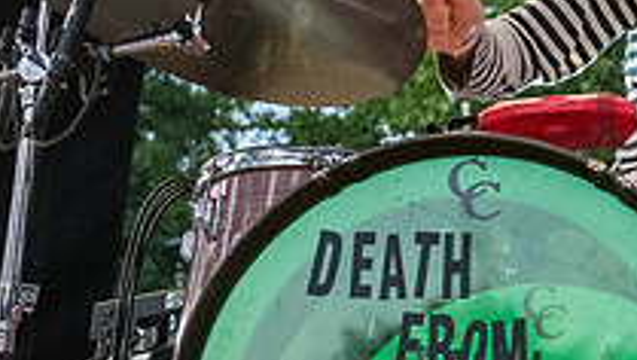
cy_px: 17
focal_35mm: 169
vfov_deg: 7.2
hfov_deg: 12.5
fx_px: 2857
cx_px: 726
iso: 4000
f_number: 4
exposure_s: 1/320
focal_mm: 50
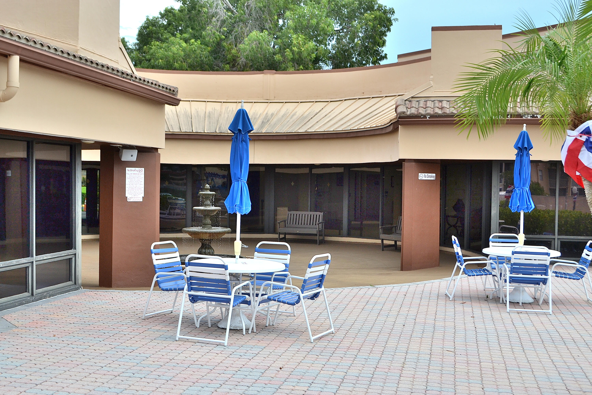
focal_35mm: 45
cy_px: 198
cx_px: 296
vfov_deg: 29.9
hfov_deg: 43.6
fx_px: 740
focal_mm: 30
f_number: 8
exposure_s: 1/250
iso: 100
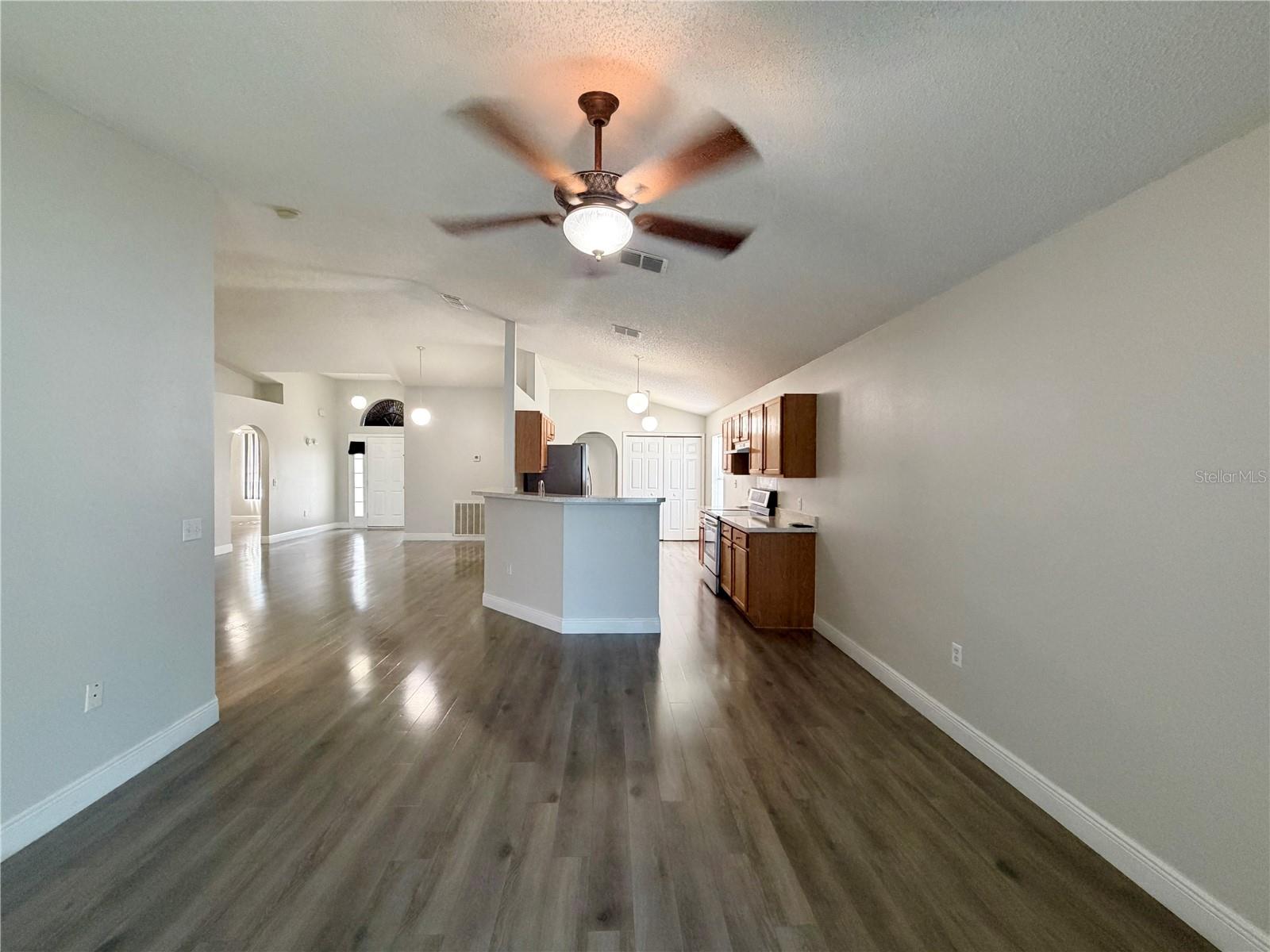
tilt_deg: -0.6
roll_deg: -0.2
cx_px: 635
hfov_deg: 102.1
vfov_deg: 85.7
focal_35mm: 14
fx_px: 514
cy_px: 476
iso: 320
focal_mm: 2.22
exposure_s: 1/60
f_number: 2.2
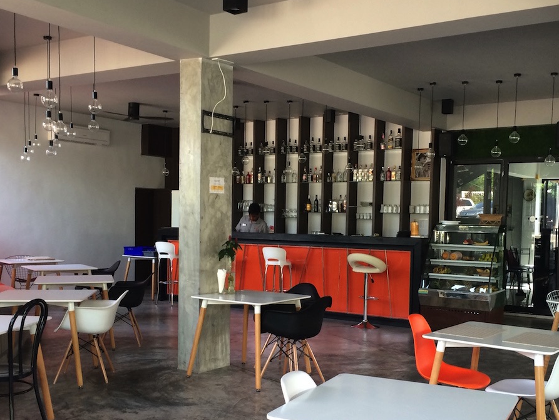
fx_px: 694
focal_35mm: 43
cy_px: 264
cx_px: 298
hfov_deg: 43.8
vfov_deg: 33.4
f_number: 2.2
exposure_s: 1/40
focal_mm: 4.12
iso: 40
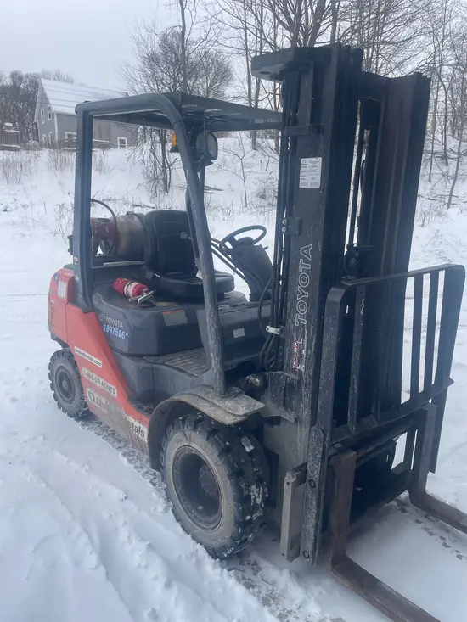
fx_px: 468
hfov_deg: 53.1
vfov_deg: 67.3
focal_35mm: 26
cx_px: 234
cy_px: 311
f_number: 1.6
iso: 32
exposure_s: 1/1276
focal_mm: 4.2
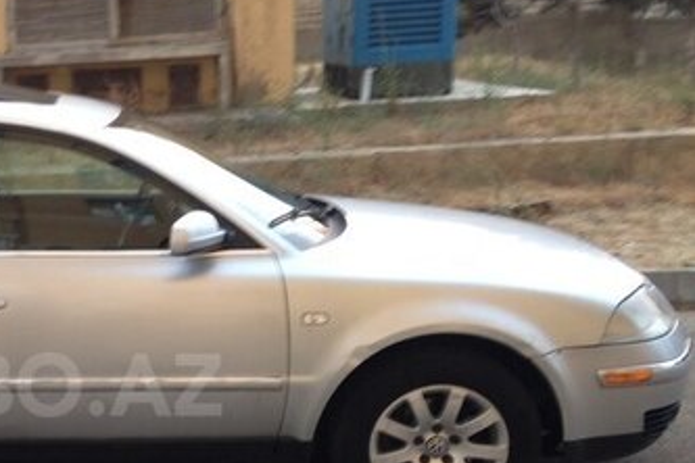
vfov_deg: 19.8
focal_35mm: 68
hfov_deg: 28.0
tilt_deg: -13.9
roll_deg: +2.4
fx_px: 1313
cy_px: 385
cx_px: 8
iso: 64
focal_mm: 4.12
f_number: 2.4
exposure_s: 1/20
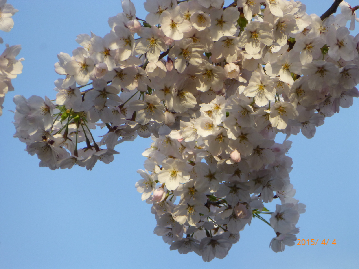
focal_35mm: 480
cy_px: 134
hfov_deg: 4.1
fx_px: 4978
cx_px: 180
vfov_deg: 3.1
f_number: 6.4
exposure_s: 1/125
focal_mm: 86
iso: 100
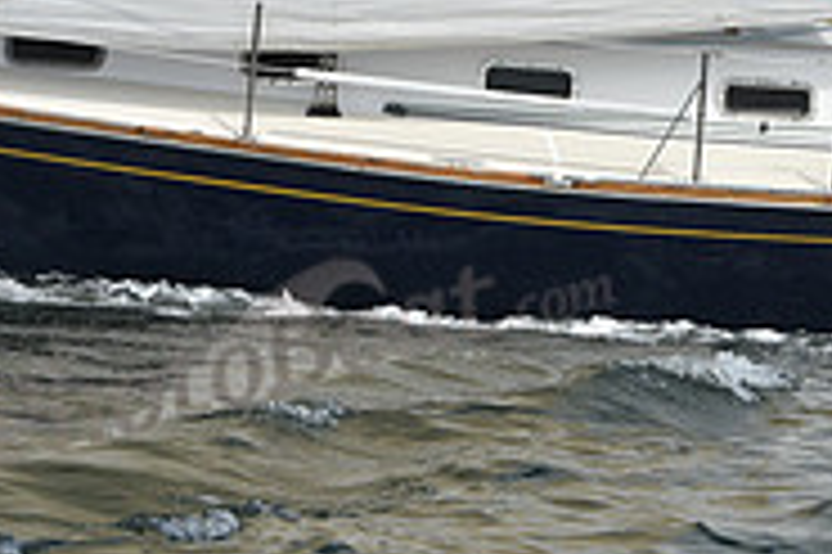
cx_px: 850
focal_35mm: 220
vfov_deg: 6.2
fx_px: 5080
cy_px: 56
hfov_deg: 9.3
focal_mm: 70
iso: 320
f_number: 10
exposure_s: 1/1000
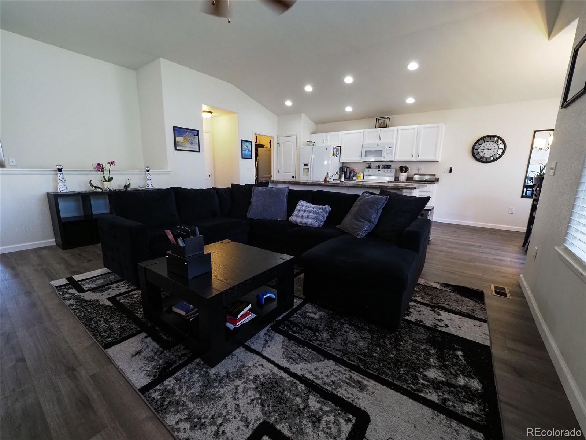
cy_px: 220
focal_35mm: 14
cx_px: 293
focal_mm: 7
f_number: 7.1
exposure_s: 1/60
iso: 2500
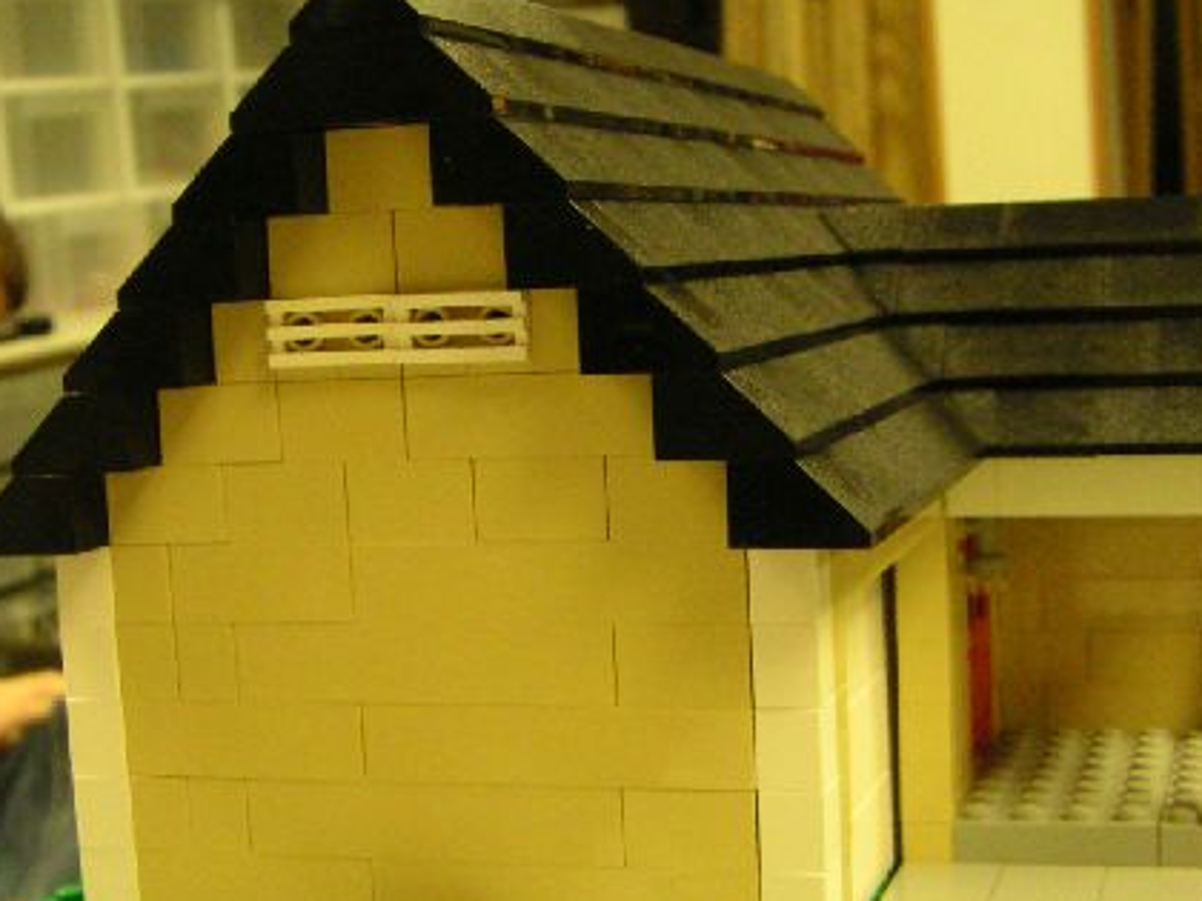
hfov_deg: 31.7
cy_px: 569
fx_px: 2118
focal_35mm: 61
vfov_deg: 24.0
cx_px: 624
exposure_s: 1/60
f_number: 2.9
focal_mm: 5.3
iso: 400
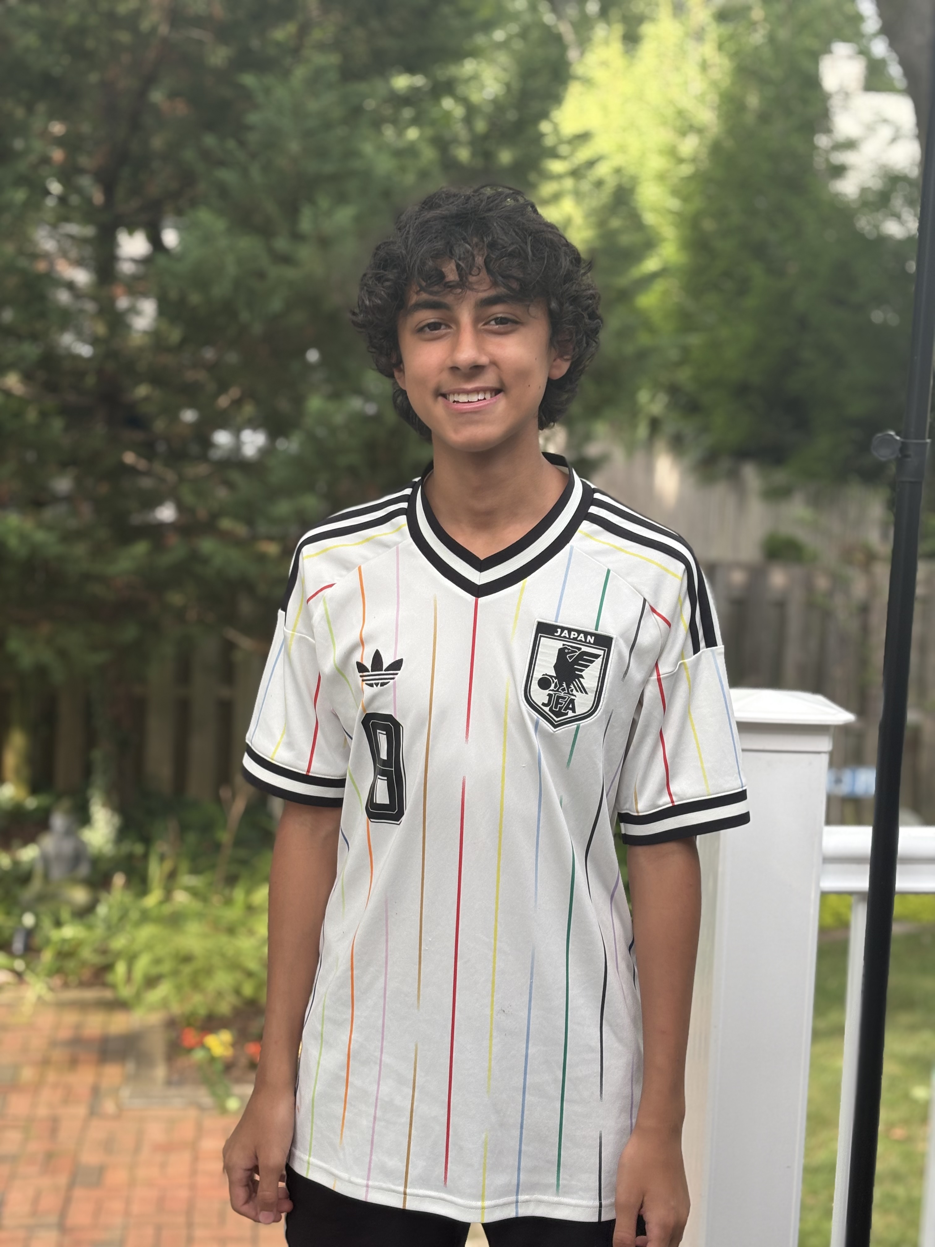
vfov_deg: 36.8
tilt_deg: -9.0
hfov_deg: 28.0
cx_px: 468
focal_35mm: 52
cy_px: 624
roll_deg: -3.6
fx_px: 1873
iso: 32
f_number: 1.6
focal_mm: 5.96
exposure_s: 1/176
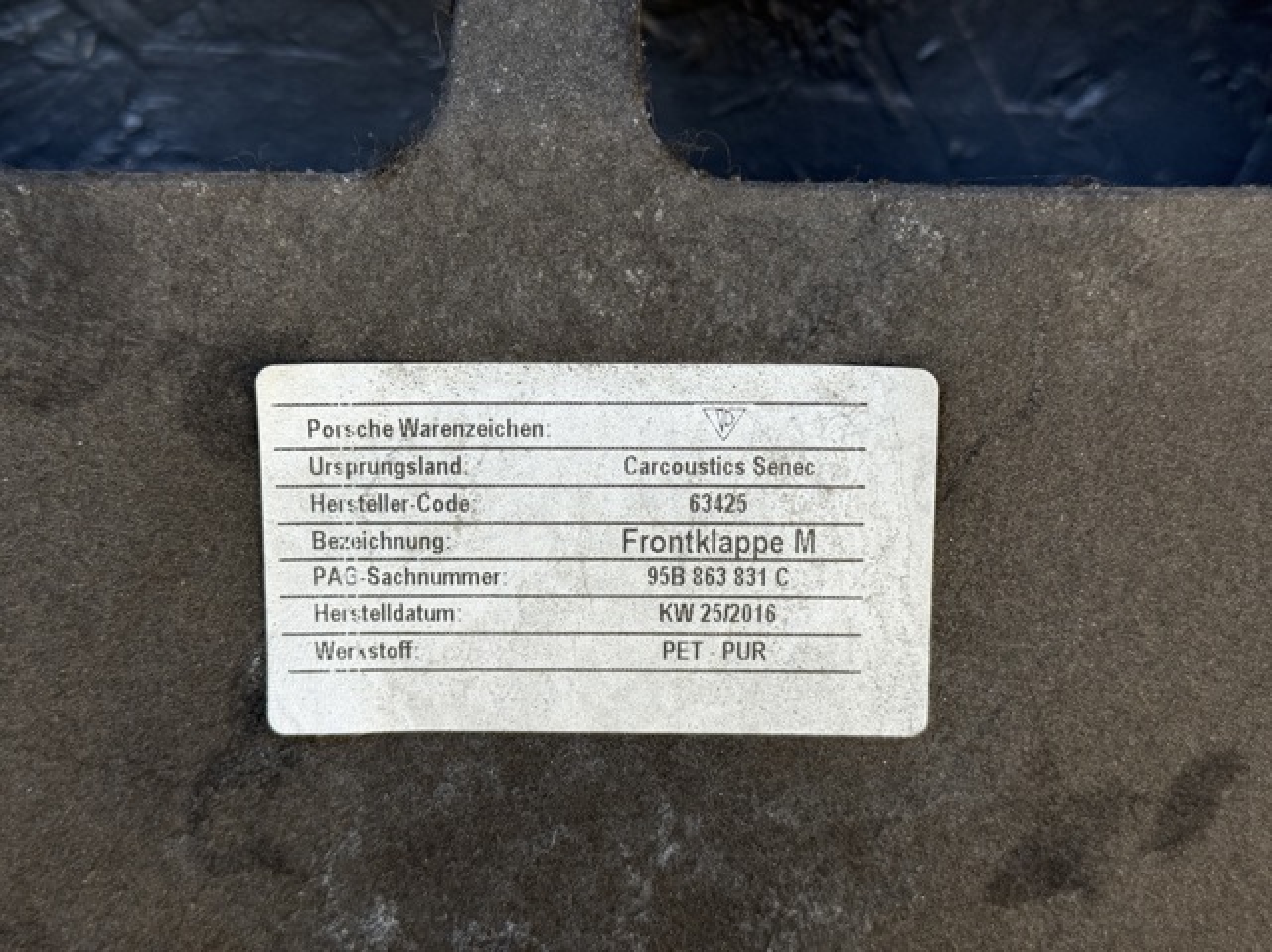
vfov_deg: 30.2
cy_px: 476
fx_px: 1762
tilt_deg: -22.9
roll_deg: -0.1
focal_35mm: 48
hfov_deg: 39.7
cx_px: 636
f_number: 1.78
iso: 64
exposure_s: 1/490
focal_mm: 6.76
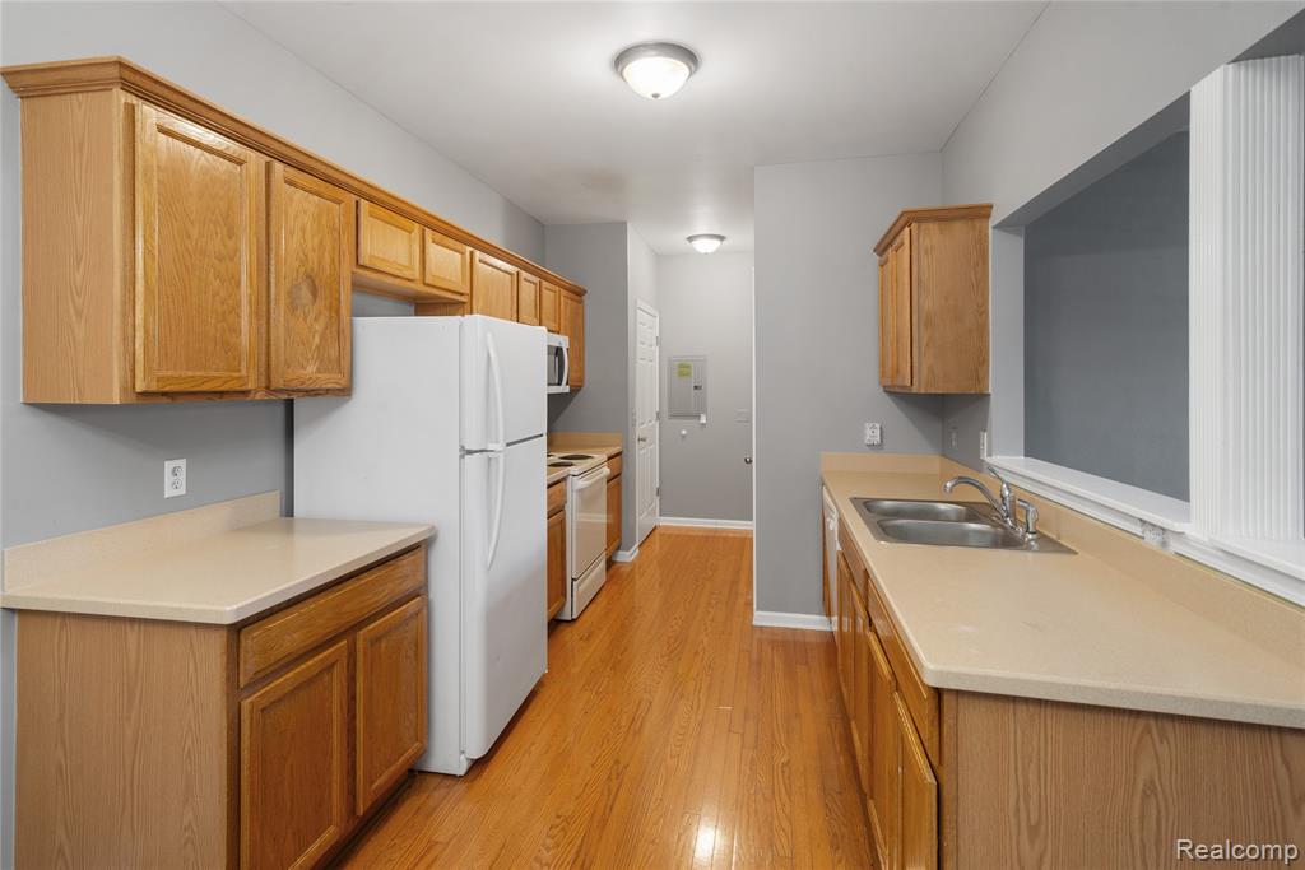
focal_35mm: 17
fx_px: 616
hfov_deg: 93.3
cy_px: 435
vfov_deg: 70.5
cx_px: 652
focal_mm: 17
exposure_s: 1/6
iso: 320
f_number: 9
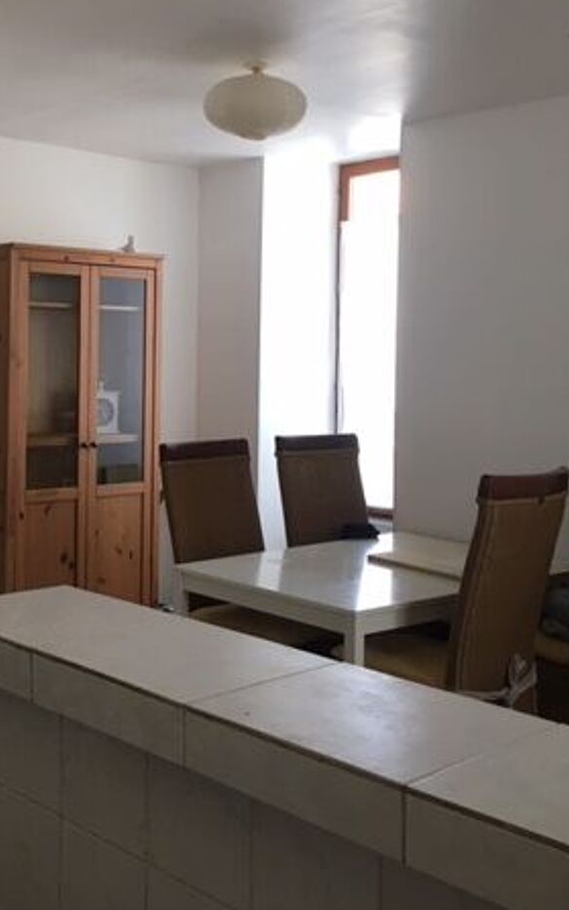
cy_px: 347
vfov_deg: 44.9
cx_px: 89
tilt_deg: +0.1
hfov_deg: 28.4
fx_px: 1092
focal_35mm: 44
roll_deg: -1.9
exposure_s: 1/33
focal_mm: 4.15
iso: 40
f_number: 2.2
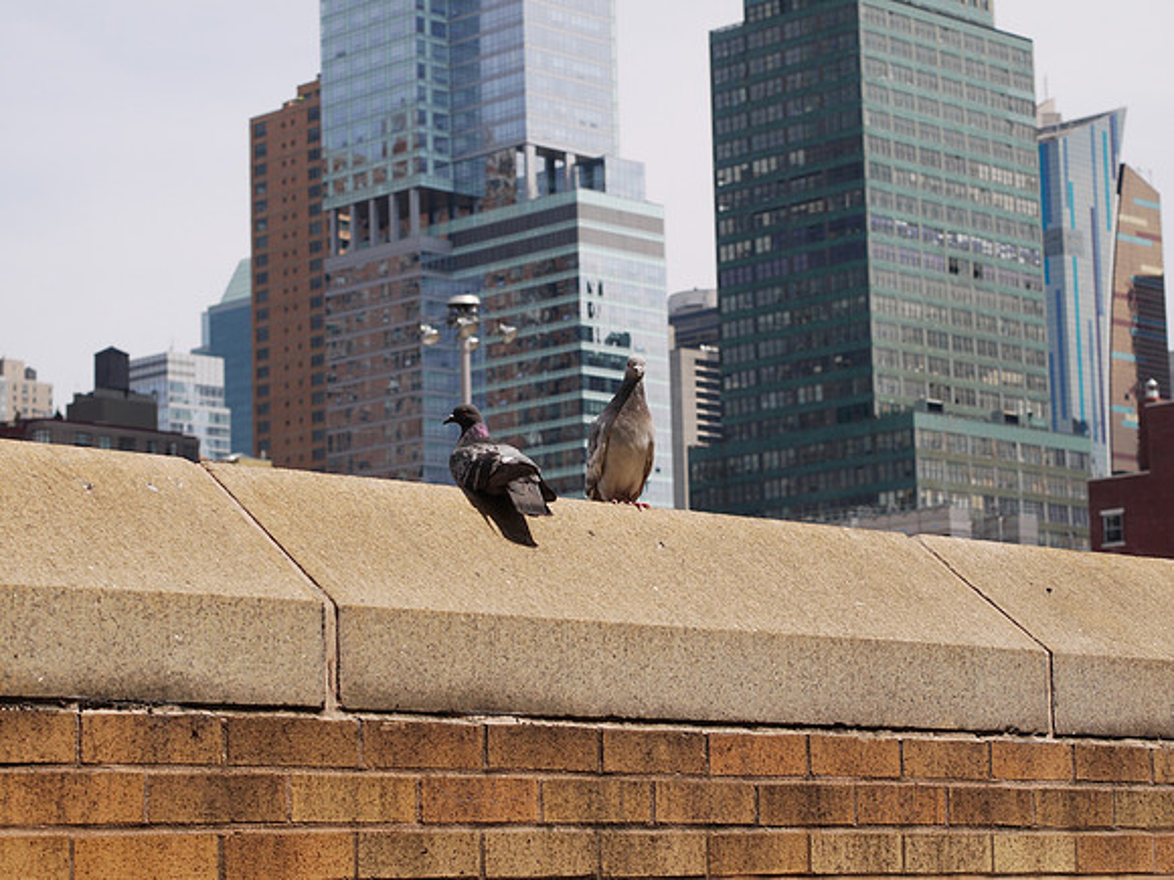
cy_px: 440
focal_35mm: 90
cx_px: 587
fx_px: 3052
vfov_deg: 16.4
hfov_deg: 21.8
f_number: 6.3
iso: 100
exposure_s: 1/500
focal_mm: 45
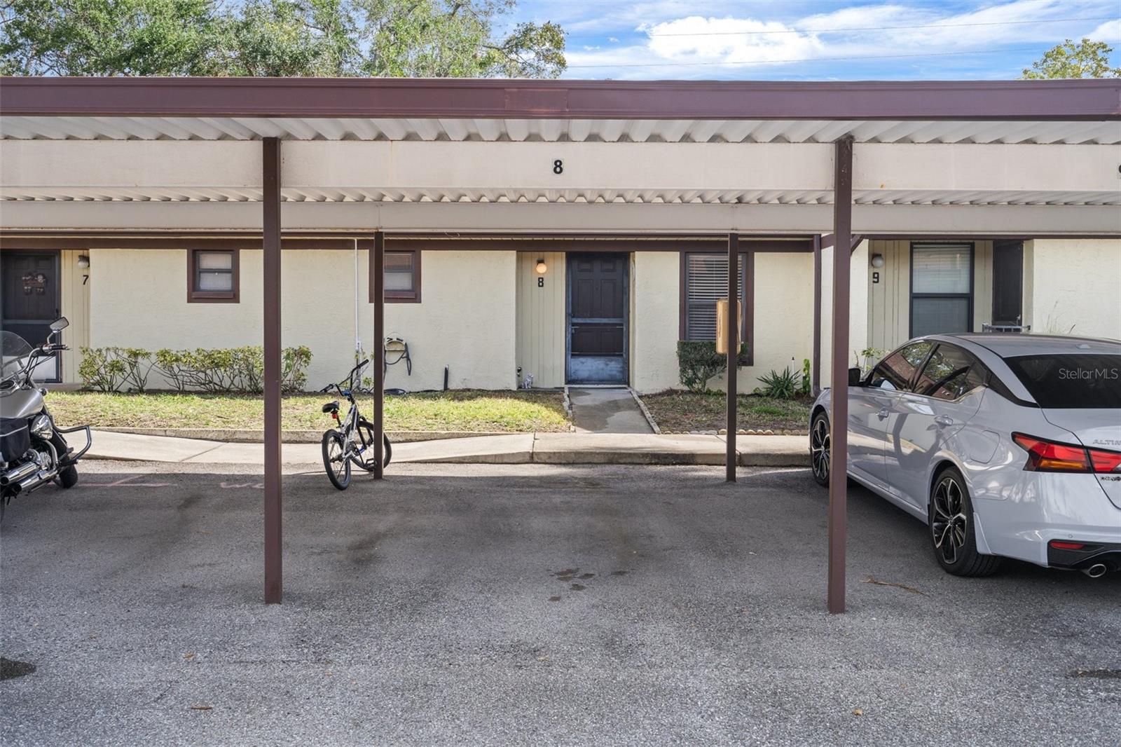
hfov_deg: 54.4
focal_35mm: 35
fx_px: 1090
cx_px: 560
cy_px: 374
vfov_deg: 37.8
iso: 320
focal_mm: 35
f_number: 8
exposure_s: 1/60
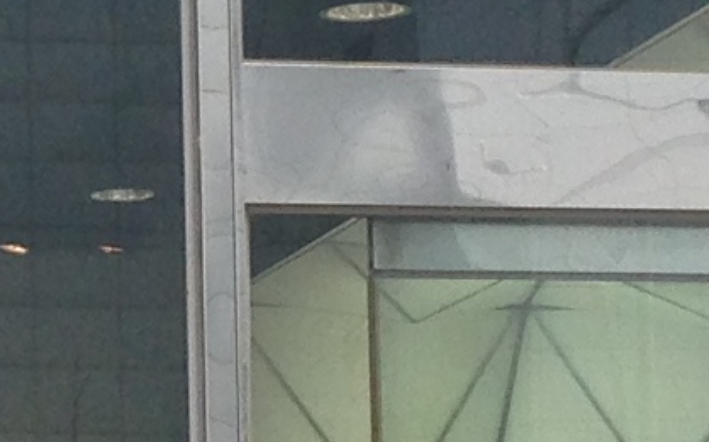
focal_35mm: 273
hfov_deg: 7.6
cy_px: 235
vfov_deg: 4.8
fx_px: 5274
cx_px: -149
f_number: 2.4
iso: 50
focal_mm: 4.13
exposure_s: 1/488
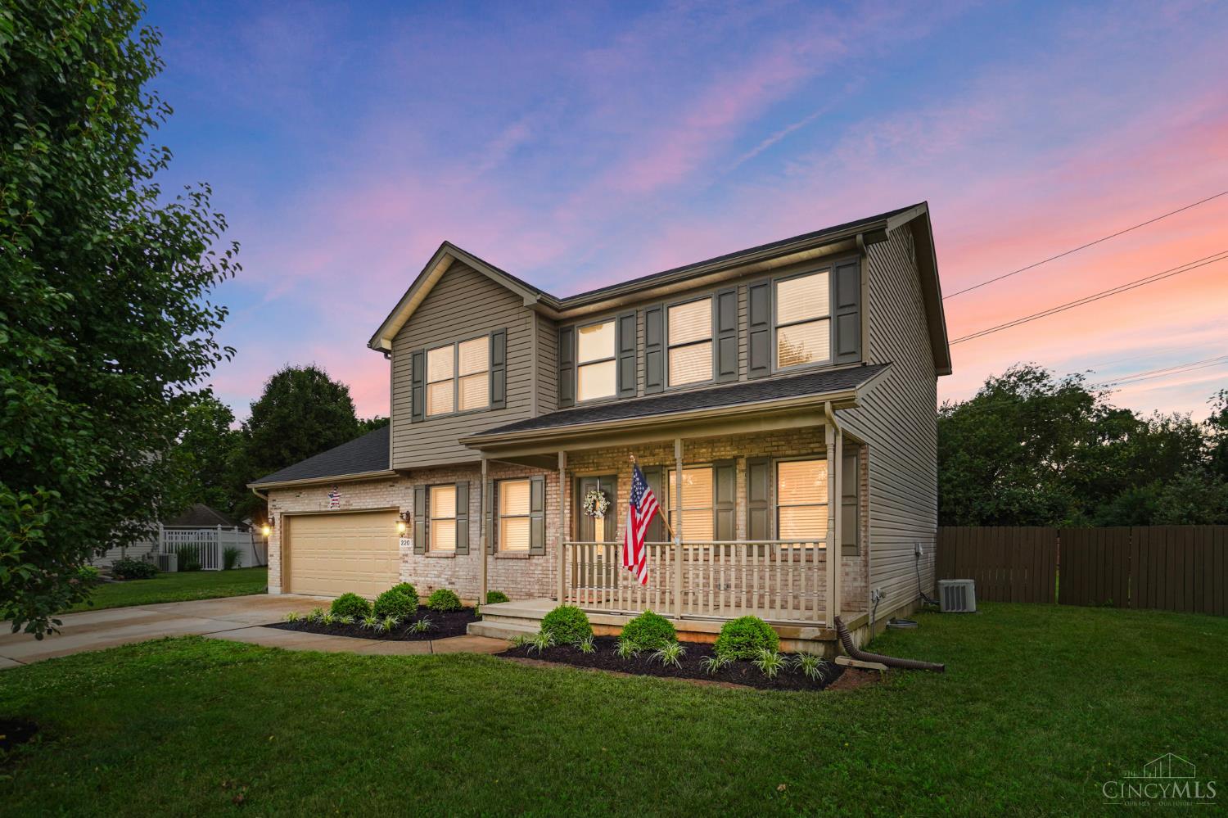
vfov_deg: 72.0
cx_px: 614
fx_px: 563
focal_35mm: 16
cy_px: 409
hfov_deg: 95.0
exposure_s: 1/400
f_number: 6.3
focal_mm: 11
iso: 100
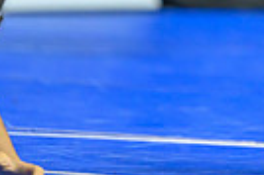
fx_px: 6248
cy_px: -276
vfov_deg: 1.6
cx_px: 413
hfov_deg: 2.4
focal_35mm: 853
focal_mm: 160
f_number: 2.8
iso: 2500
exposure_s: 1/800
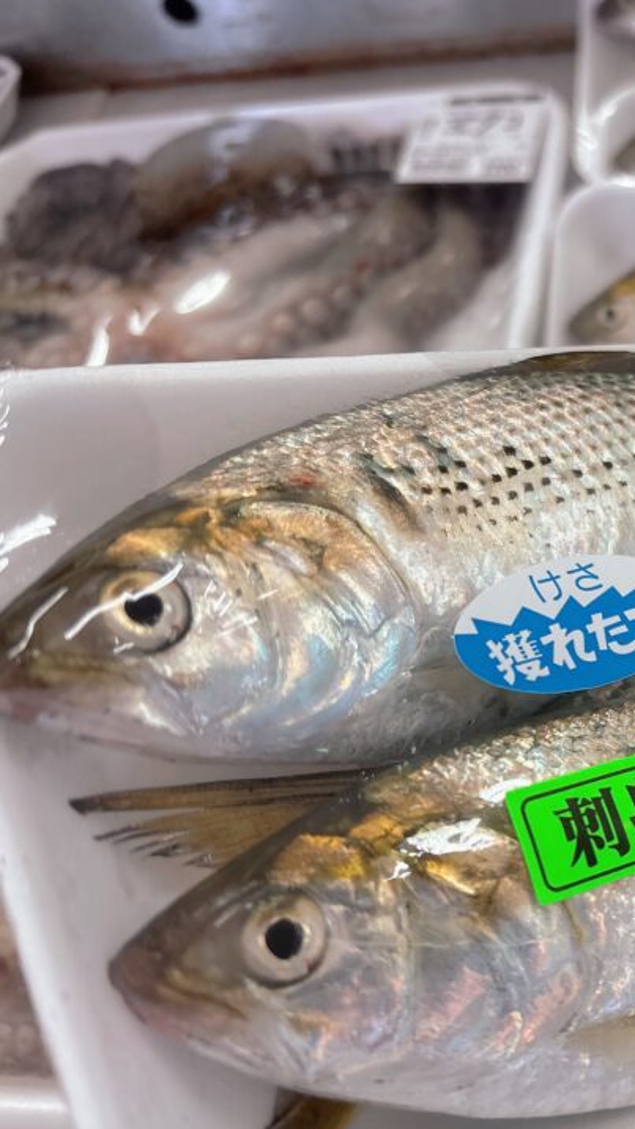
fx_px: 1137
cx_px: 731
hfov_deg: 27.9
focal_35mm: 38
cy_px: 564
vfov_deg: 52.8
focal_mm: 5.96
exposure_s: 1/120
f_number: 1.6
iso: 125
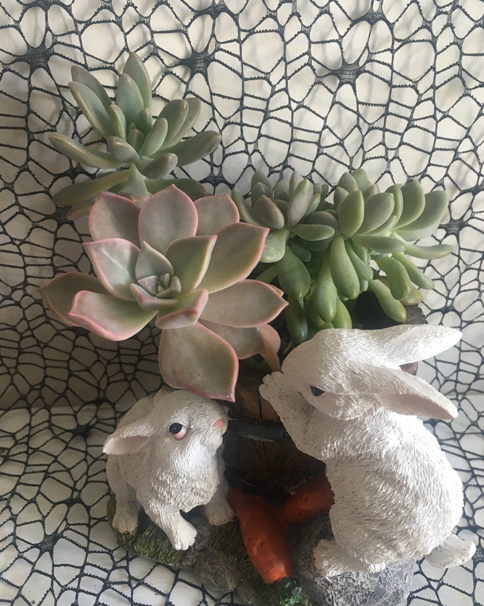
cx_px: 248
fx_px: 555
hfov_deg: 47.1
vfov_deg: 57.2
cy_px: 309
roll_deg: -3.2
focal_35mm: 31
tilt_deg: -37.0
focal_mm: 4.15
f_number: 2.2
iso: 100
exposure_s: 1/33
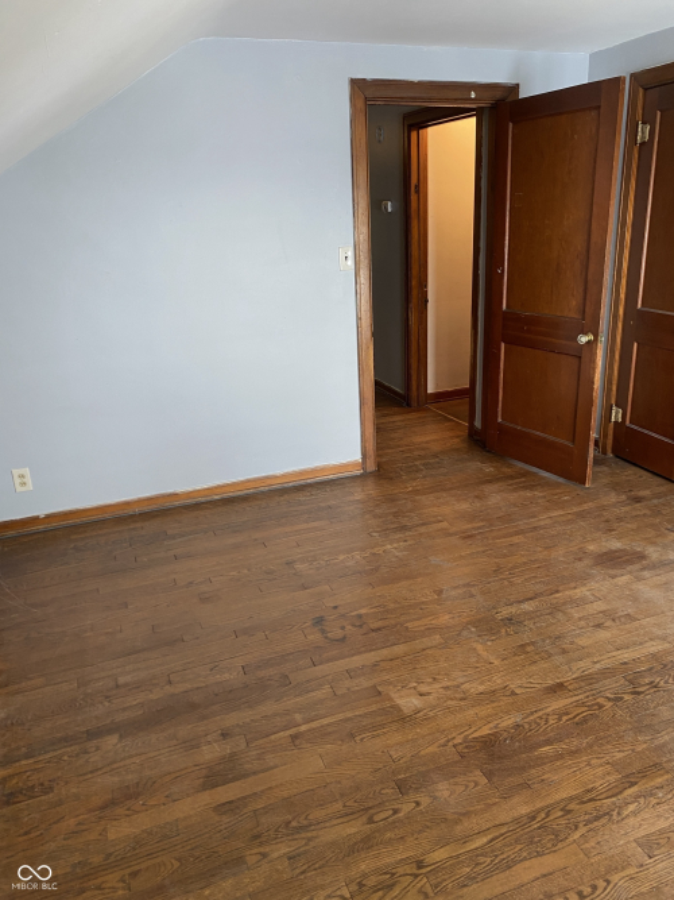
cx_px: 337
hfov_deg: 53.0
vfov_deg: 67.3
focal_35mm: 26
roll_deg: +2.6
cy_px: 450
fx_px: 675
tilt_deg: -18.5
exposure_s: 1/60
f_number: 1.8
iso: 100
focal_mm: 4.25
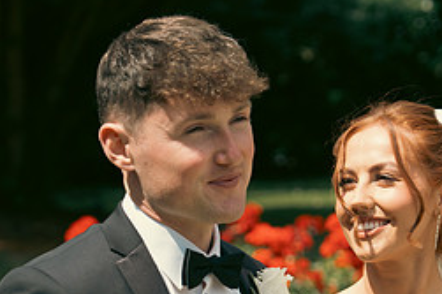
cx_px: 241
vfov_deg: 8.4
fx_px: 1988
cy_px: 320
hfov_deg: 12.7
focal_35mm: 162
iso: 160
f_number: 3.5
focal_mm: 70
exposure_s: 1/1250
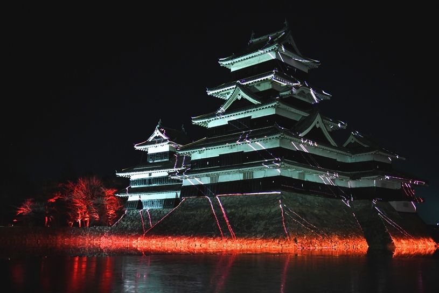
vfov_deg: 35.1
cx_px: 220
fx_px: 464
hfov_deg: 50.7
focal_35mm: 38
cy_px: 146
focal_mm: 38
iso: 1600
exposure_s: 1/40
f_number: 2.8
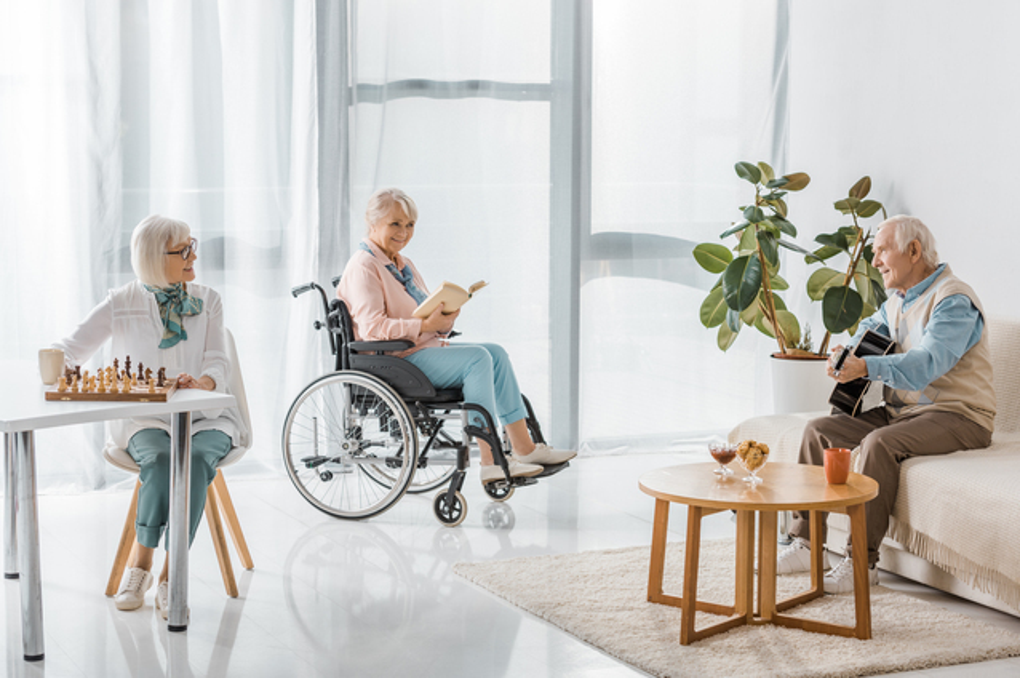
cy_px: 339
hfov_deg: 28.9
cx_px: 510
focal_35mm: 70
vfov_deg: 19.4
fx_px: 1981
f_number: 5
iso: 125
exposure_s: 1/200
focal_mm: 70
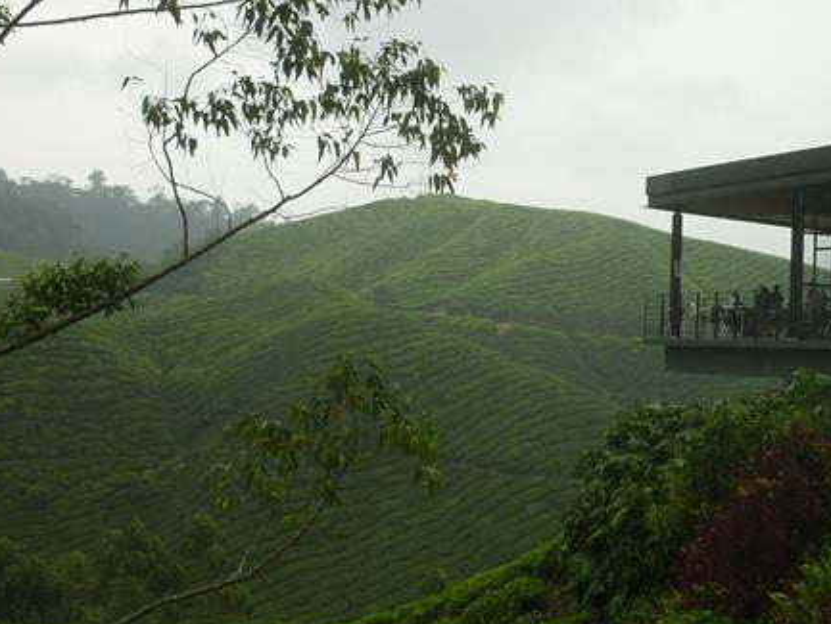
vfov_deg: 24.0
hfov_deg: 31.4
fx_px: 1465
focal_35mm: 61
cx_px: 560
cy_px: 267
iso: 80
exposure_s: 1/160
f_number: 2.8
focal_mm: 5.5
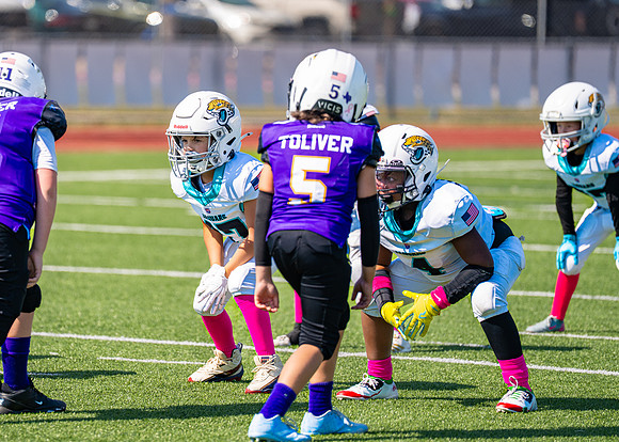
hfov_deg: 7.2
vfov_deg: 5.1
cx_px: 181
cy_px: 185
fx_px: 4935
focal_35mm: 281
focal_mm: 200
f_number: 2.8
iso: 100
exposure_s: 1/1600
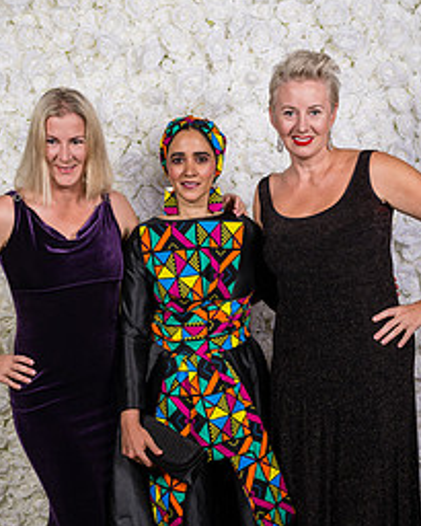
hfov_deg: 23.1
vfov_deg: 28.4
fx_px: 1027
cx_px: 187
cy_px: 368
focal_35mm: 66
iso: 400
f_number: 5.6
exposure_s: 1/200
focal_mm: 40
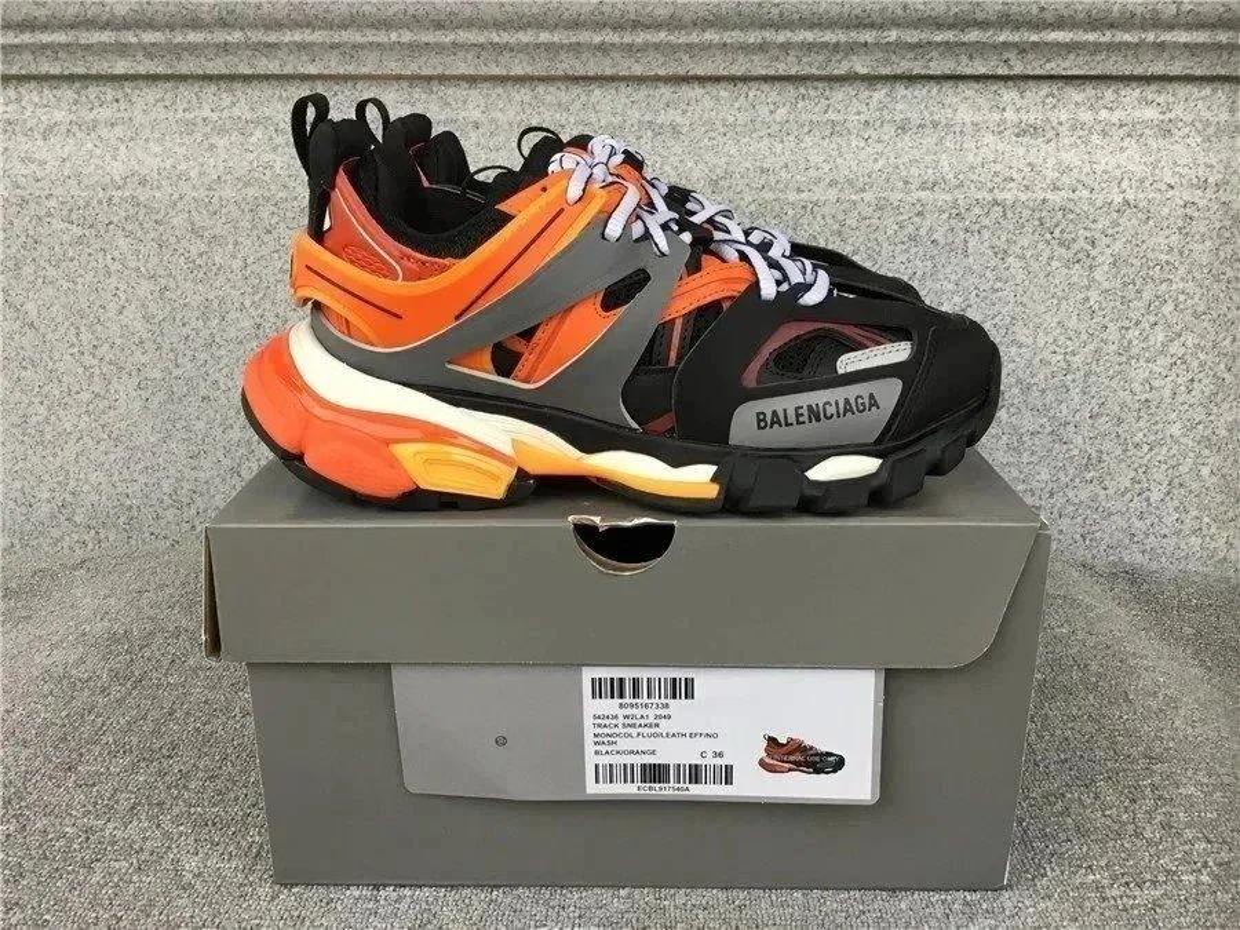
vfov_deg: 45.4
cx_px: 620
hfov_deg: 58.4
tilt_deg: -17.3
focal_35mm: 31
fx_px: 1110
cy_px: 465
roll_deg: +0.7
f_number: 2.4
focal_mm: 3.3
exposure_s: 1/33
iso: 40
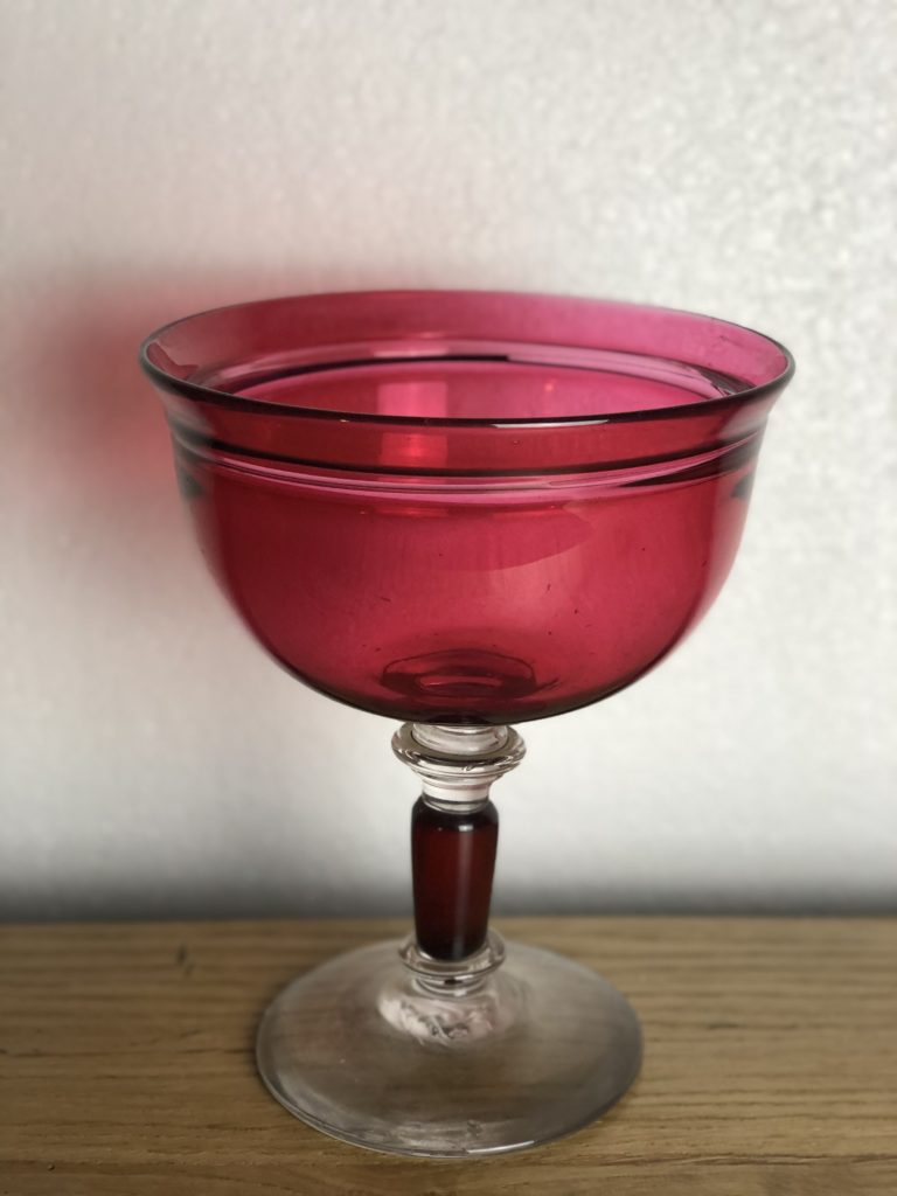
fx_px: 1797
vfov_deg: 36.8
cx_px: 448
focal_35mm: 52
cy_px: 598
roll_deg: -0.5
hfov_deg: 28.0
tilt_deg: -18.6
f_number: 2.4
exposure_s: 1/50
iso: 40
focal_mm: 6
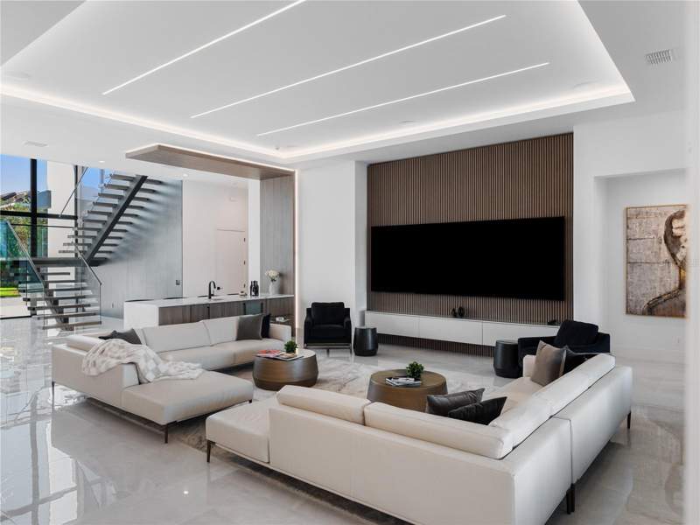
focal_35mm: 24
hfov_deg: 71.6
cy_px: 262
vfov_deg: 56.8
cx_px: 350
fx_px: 485
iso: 1600
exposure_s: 1/160
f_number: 4
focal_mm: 12
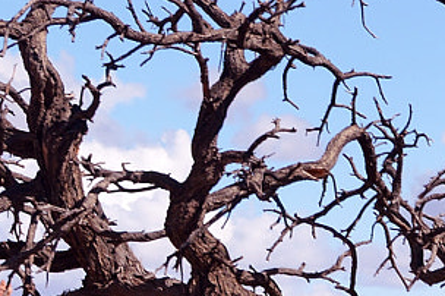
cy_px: 302
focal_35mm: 237
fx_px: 2926
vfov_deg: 5.8
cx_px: 575
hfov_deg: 8.6
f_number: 6.3
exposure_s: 1/160
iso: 100
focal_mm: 30
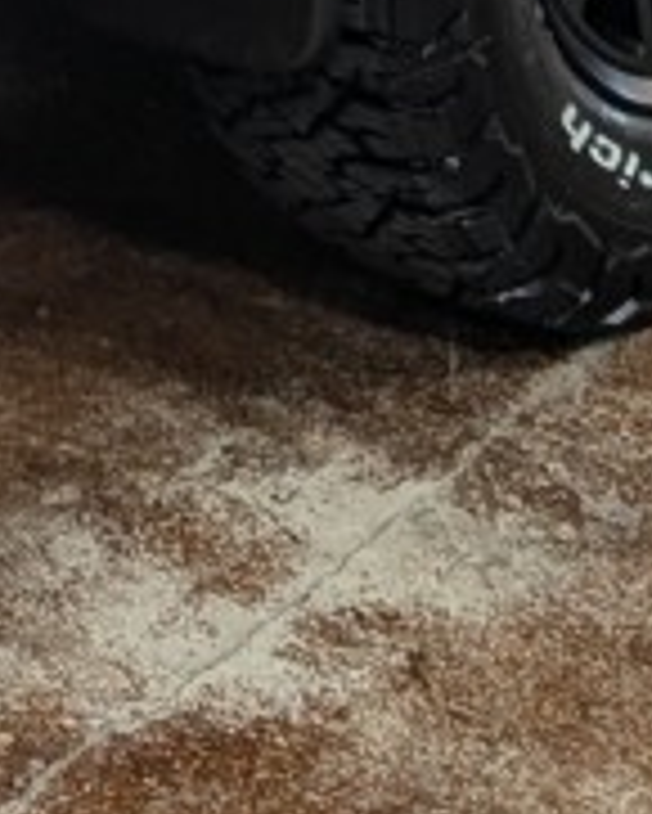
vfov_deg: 9.0
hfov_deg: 8.5
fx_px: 4362
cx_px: -137
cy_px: -1453
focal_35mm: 181
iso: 78
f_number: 1.85
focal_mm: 6.81
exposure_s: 1/120
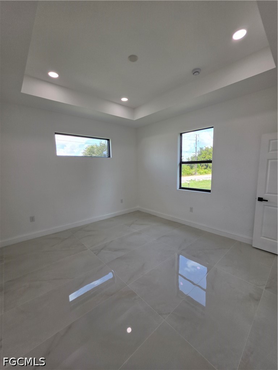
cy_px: 185
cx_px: 139
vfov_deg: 106.2
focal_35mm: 13
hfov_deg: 89.9
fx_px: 139
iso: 32
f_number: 1.9
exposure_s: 1/258
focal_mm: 2.2
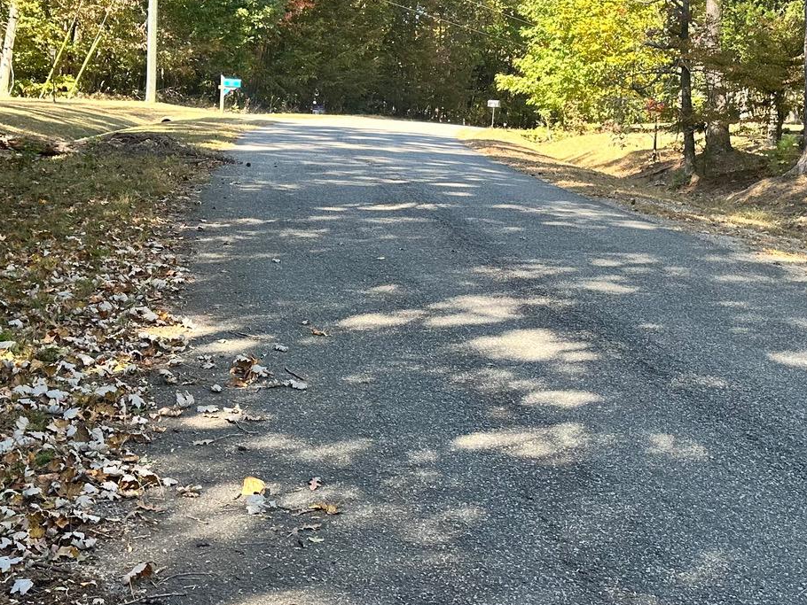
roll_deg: -3.2
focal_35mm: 54
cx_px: 479
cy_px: 193
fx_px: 1259
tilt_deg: -1.9
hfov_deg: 35.4
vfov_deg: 26.9
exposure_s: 1/467
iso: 80
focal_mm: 6.86
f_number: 1.78
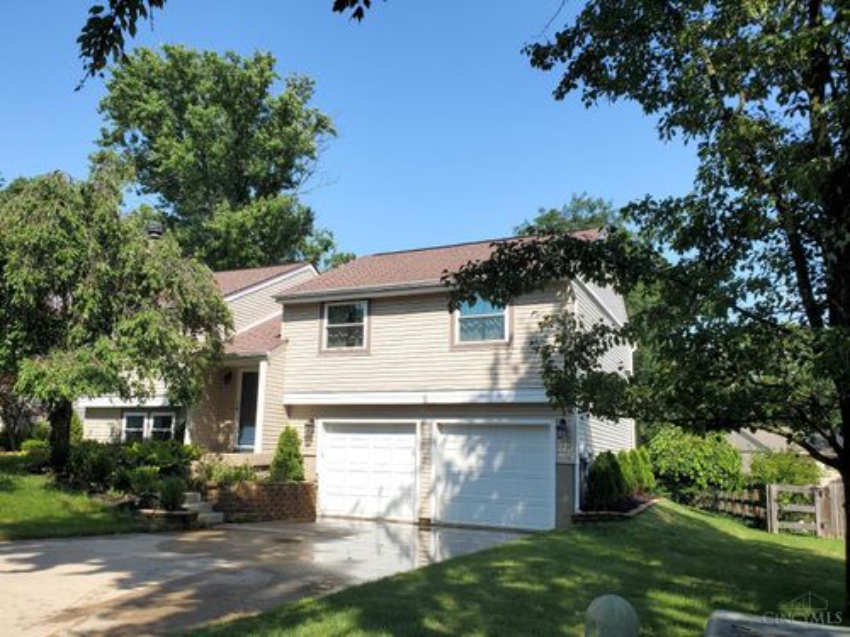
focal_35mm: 26
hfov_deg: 67.3
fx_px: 638
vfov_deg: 53.1
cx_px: 425
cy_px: 318
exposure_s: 1/1614
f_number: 2.4
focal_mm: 4.3
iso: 50
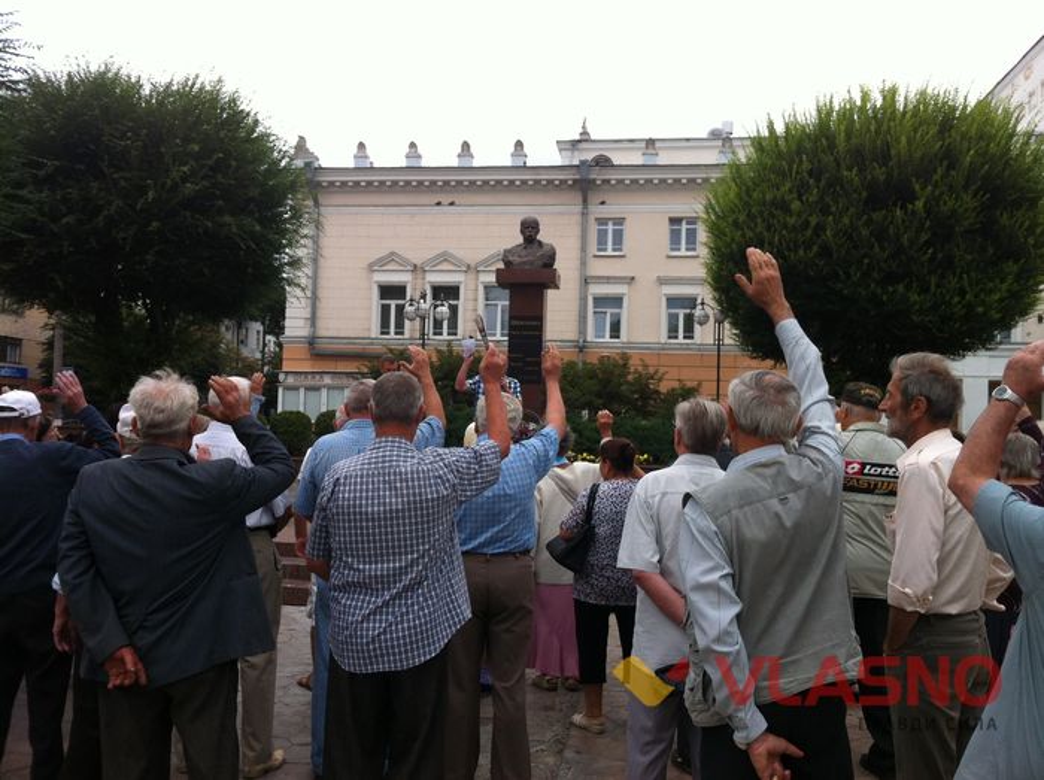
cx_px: 522
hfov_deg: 52.7
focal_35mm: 35
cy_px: 390
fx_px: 1054
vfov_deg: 40.6
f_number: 2.8
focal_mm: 3.85
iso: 80
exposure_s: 1/642
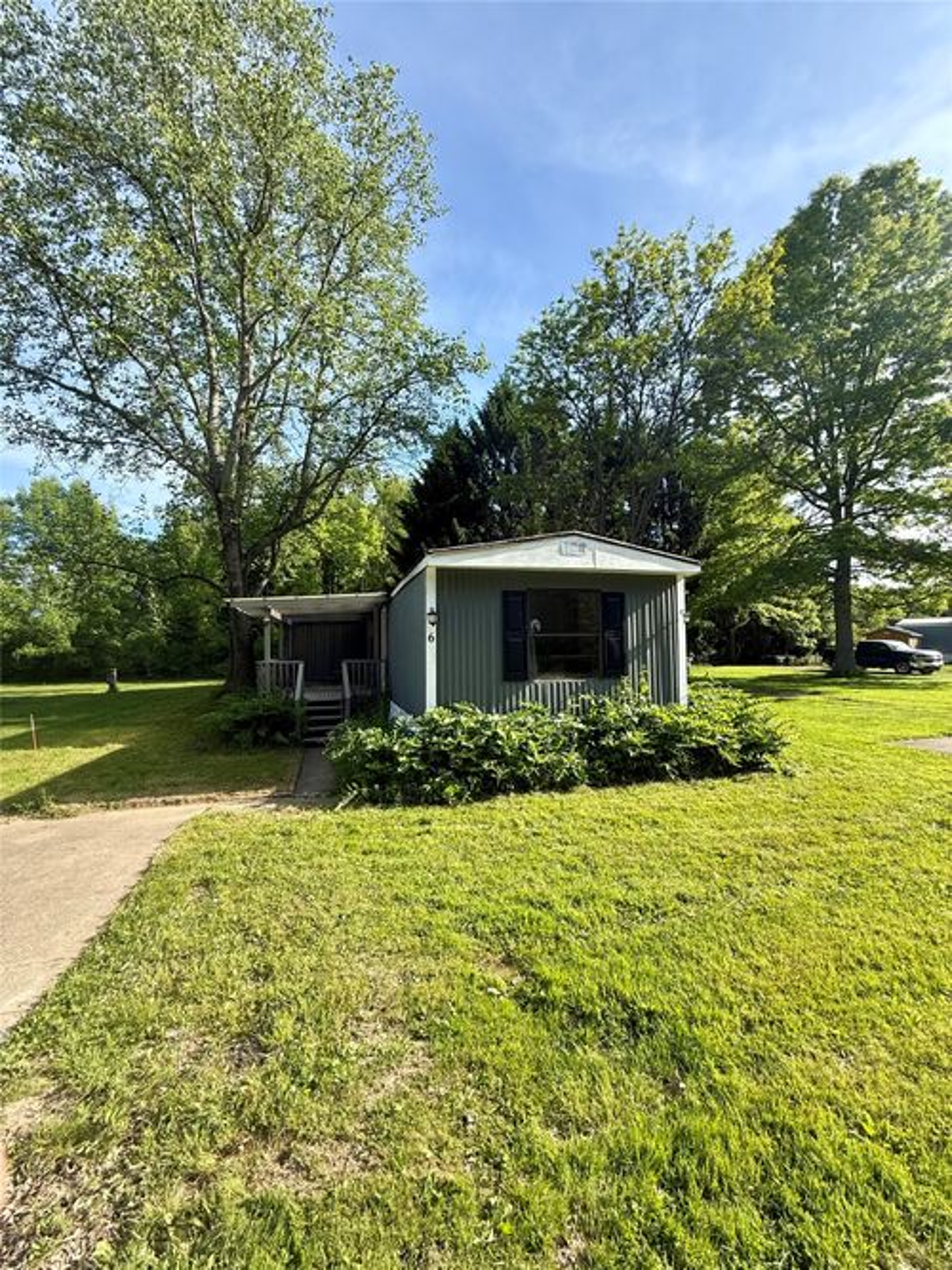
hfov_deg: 85.7
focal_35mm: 14
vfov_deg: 102.1
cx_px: 476
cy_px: 635
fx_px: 514
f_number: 2.2
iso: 50
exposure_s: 1/559
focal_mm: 2.22
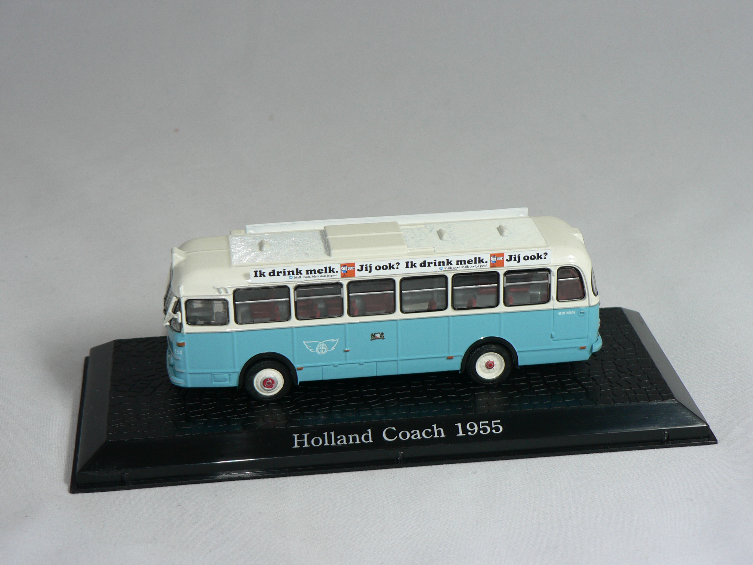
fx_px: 1479
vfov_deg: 21.6
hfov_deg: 28.6
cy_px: 282
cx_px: 376
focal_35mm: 68
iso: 80
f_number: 3.2
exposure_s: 1/60
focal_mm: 11.4
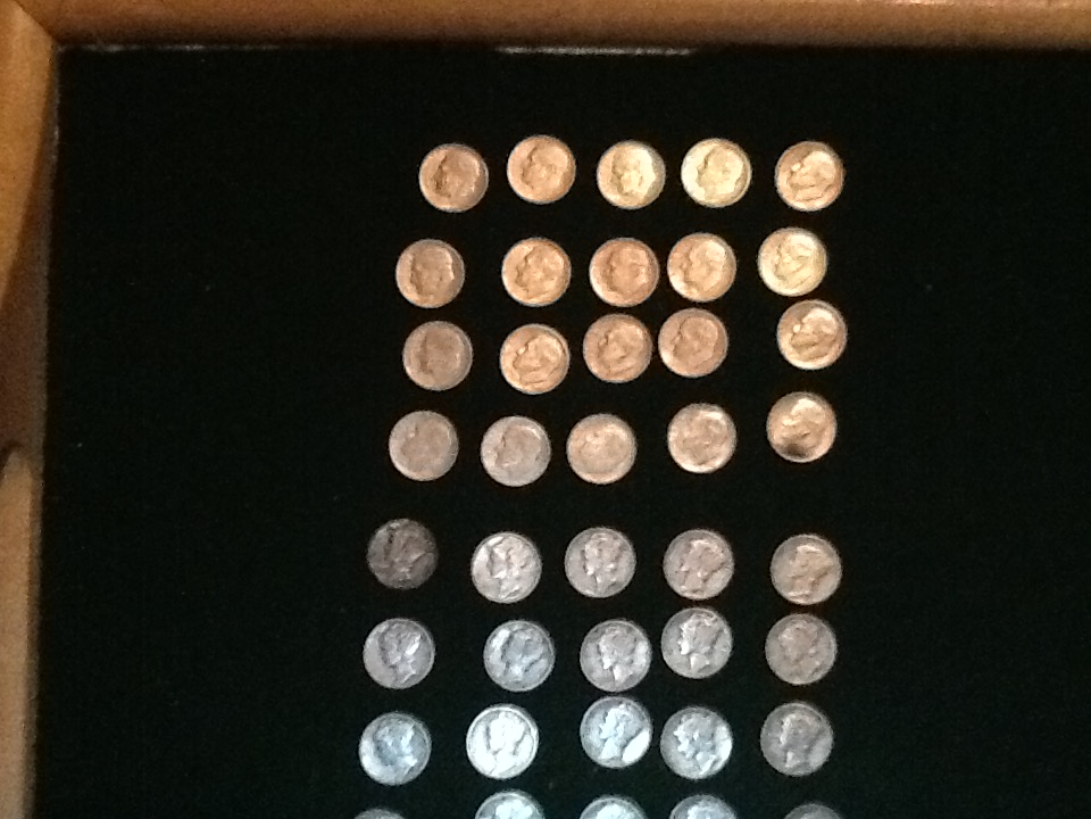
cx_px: 546
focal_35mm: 44
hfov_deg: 42.9
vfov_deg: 32.9
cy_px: 410
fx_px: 1387
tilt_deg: -87.7
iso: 640
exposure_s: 1/15
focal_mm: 2.03
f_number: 2.4
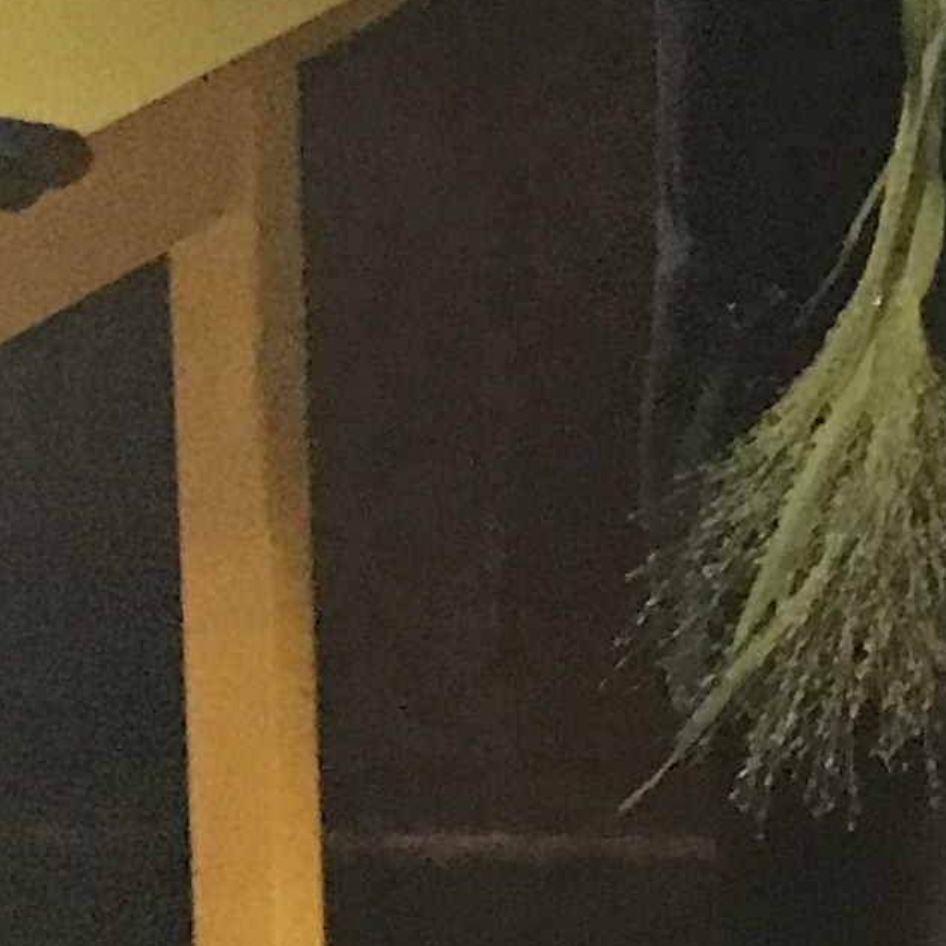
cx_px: 2602
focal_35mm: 159
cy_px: -1083
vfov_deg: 10.0
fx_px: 4916
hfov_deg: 9.3
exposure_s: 1/6
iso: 80
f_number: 1.8
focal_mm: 3.99
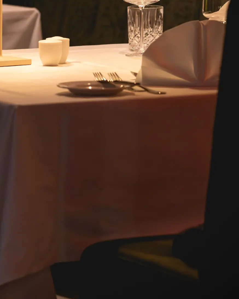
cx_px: 50
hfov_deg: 3.6
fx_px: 3768
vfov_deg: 4.5
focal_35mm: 426
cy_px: -143
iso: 2000
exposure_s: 1/200
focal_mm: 135
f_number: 3.2
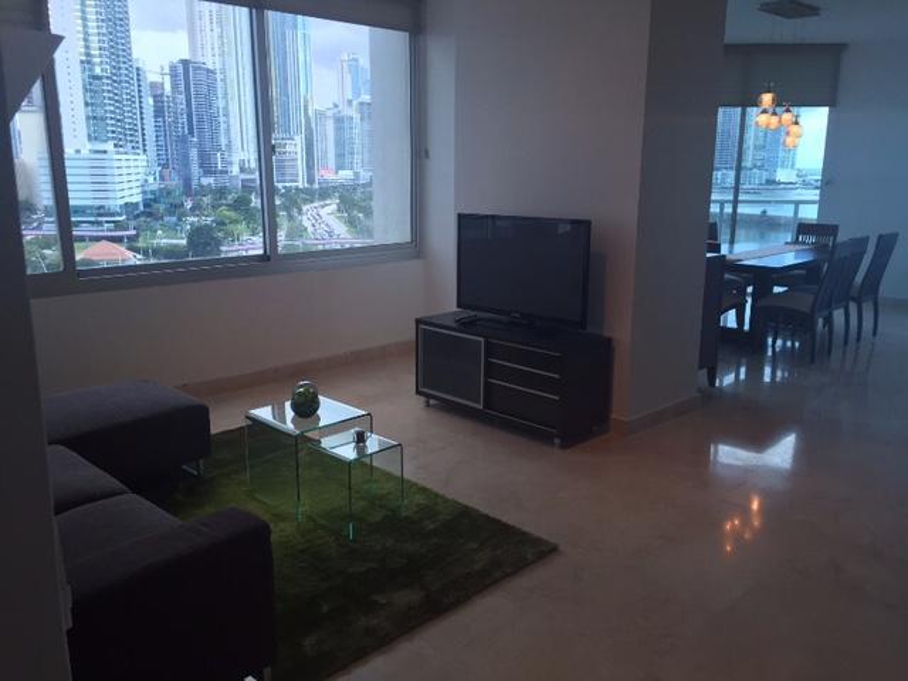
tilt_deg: -13.2
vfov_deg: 48.2
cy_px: 340
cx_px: 454
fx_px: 761
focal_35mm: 29
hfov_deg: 61.7
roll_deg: -1.2
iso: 50
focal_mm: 4.15
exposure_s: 1/120
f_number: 2.2
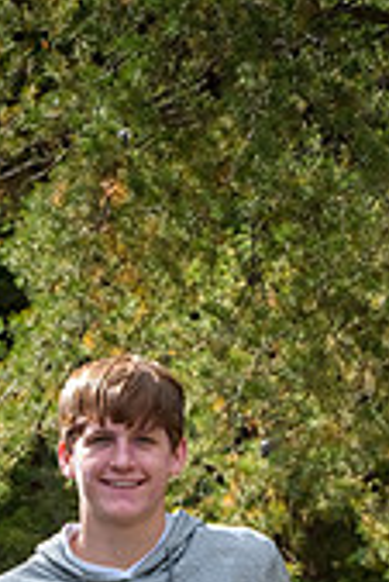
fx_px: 3445
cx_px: 134
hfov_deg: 6.5
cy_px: 771
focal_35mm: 213
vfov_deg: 9.5
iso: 800
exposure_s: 1/400
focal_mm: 80
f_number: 11
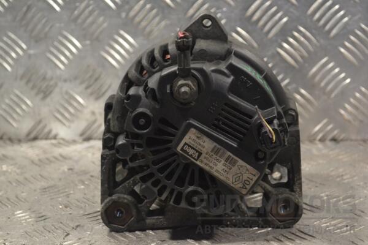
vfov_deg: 16.6
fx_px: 843
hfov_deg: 24.6
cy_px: 122
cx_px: 184
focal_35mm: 82
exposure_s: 1/200
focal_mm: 55
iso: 3200
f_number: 7.1
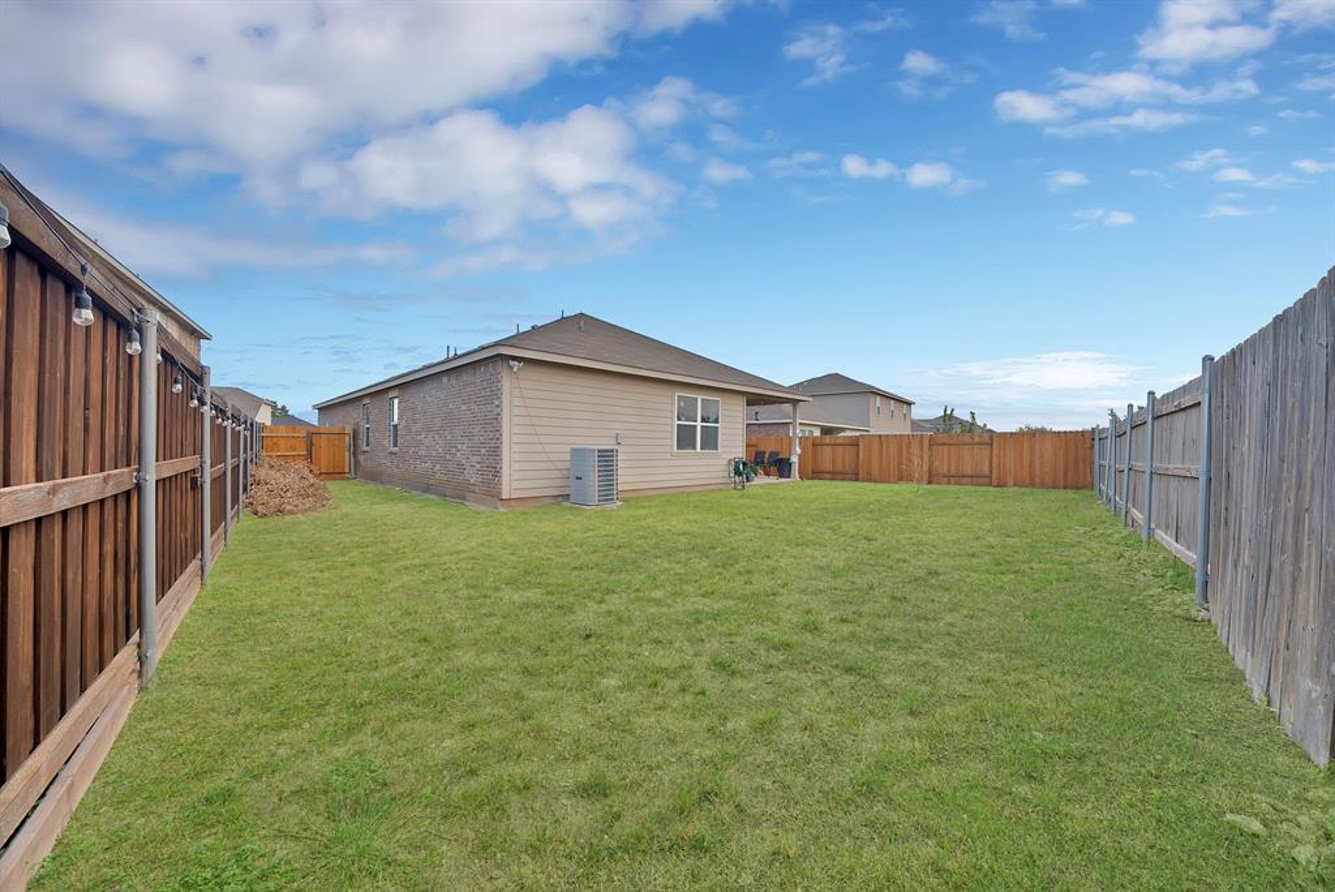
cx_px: 668
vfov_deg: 90.1
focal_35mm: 12
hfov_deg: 112.6
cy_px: 446
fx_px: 445
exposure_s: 1/40
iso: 640
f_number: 9
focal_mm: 12
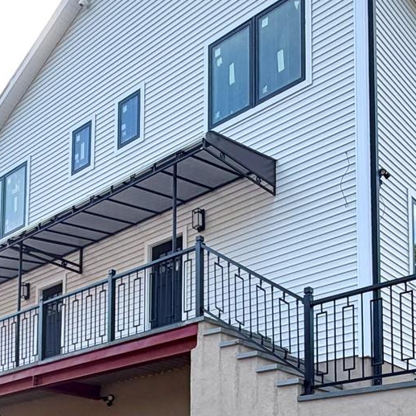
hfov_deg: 34.7
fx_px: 666
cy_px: 467
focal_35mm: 49
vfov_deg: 30.7
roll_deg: +0.1
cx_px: 223
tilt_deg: +4.1
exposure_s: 1/644
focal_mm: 2.22
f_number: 2.2
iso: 40
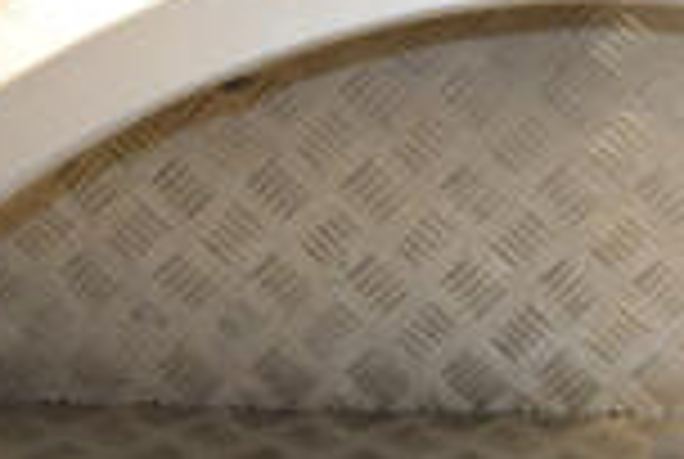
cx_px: 567
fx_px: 2475
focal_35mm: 130
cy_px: -99
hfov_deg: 15.6
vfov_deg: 10.4
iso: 800
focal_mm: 22
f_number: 7.1
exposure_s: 1/200
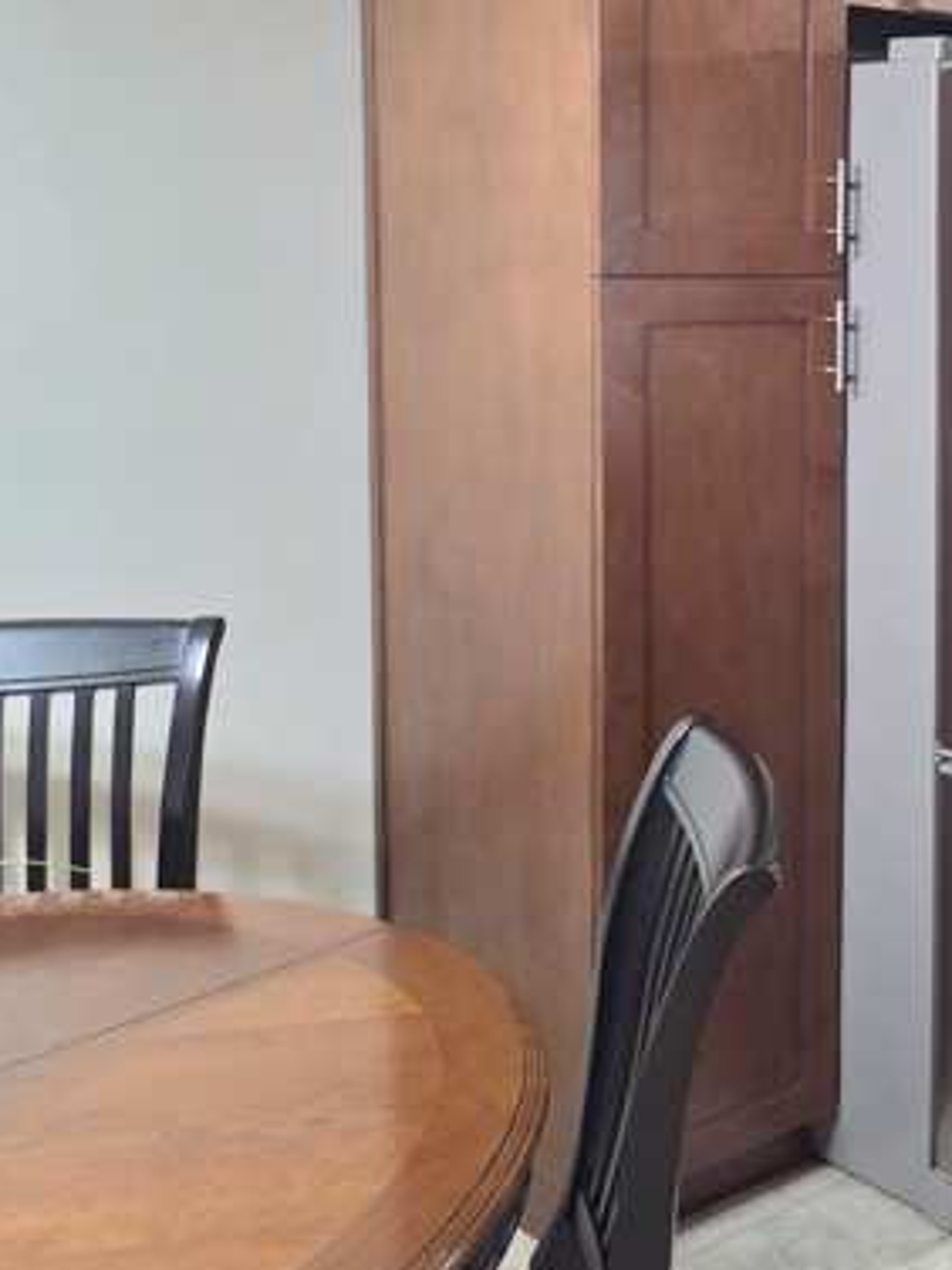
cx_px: 1232
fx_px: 1797
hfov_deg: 25.6
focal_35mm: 49
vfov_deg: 38.4
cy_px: 415
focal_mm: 5.4
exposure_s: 1/120
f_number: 1.8
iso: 1000
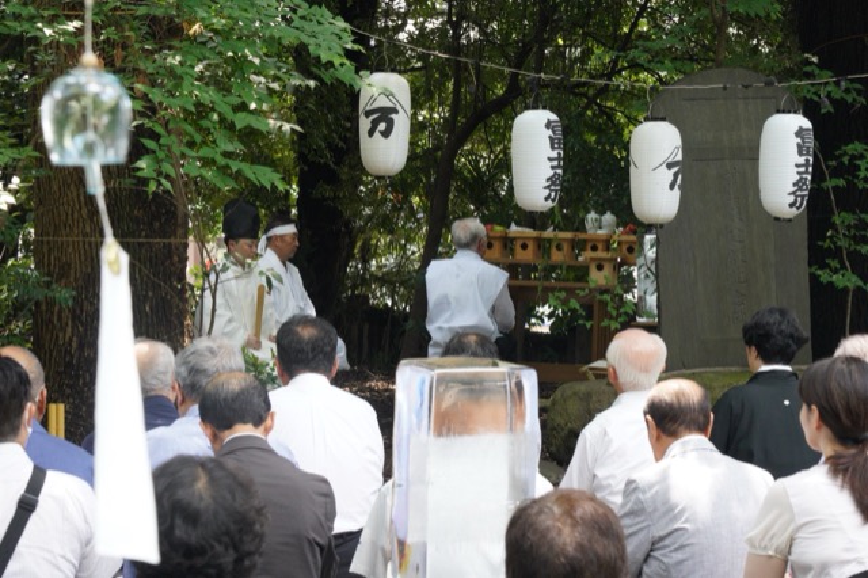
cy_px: 289
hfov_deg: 25.7
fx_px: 1904
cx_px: 434
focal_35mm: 79
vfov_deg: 17.3
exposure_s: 1/125
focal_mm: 53
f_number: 9
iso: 2000
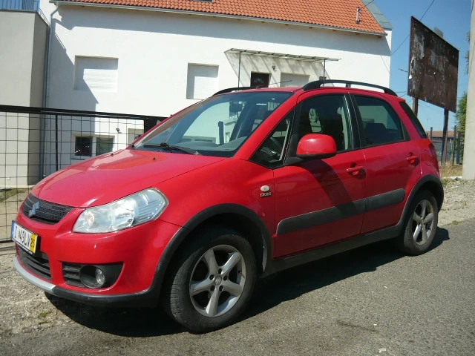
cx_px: 238
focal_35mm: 33
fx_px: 453
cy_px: 178
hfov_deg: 55.4
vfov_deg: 42.9
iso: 100
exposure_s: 1/250
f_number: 8
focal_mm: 5.5
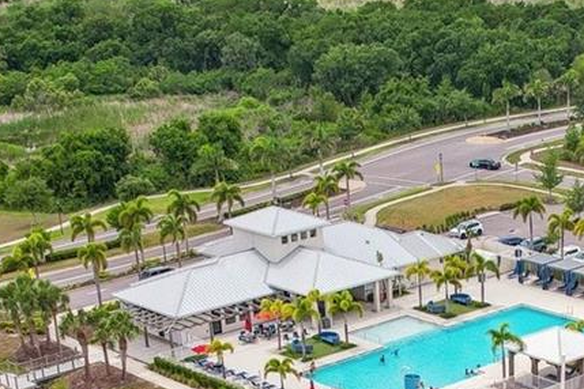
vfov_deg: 15.7
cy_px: 525
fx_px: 1330
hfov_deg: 23.9
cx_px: 553
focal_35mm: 82
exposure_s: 1/2500
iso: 150
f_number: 2.8
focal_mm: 8.4
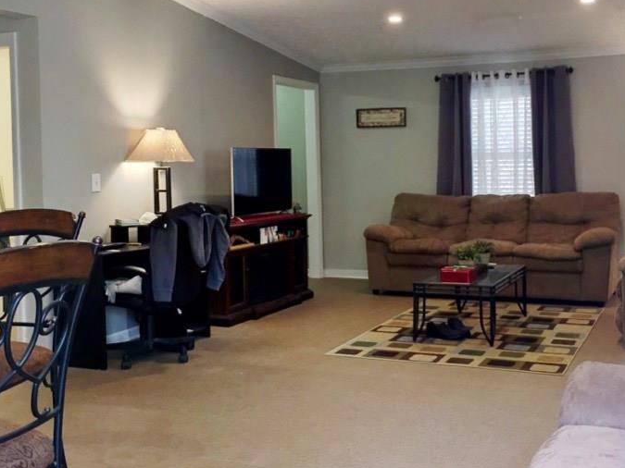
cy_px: 182
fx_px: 794
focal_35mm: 44
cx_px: 354
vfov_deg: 32.7
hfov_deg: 42.9
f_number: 2.2
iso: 160
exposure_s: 1/30
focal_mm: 4.15
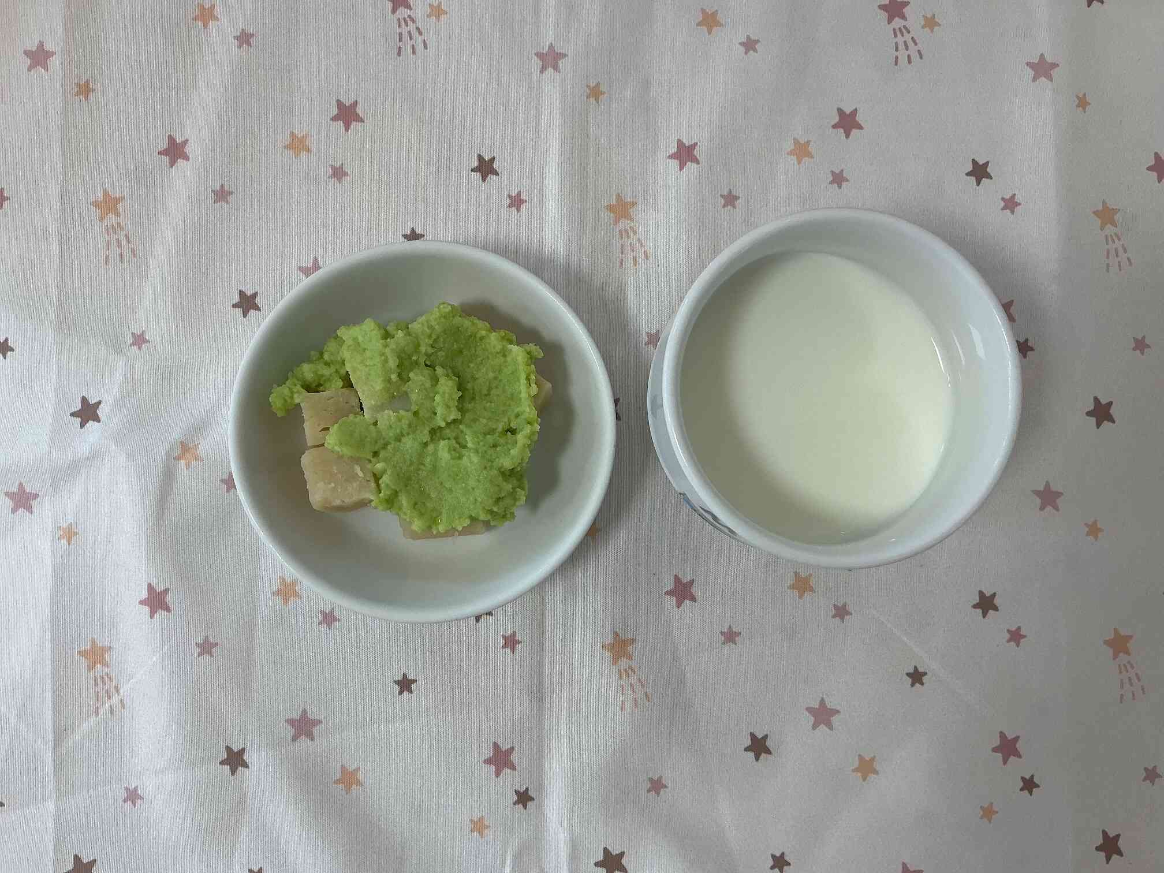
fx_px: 975
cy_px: 436
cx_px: 582
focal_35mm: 29
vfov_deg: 48.2
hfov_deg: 61.7
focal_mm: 3
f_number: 1.8
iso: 32
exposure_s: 1/120
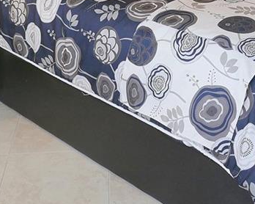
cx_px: 168
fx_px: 520
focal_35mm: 69
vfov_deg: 21.1
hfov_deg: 27.4
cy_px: -19
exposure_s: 1/60
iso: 400
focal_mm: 9.1
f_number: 2.8
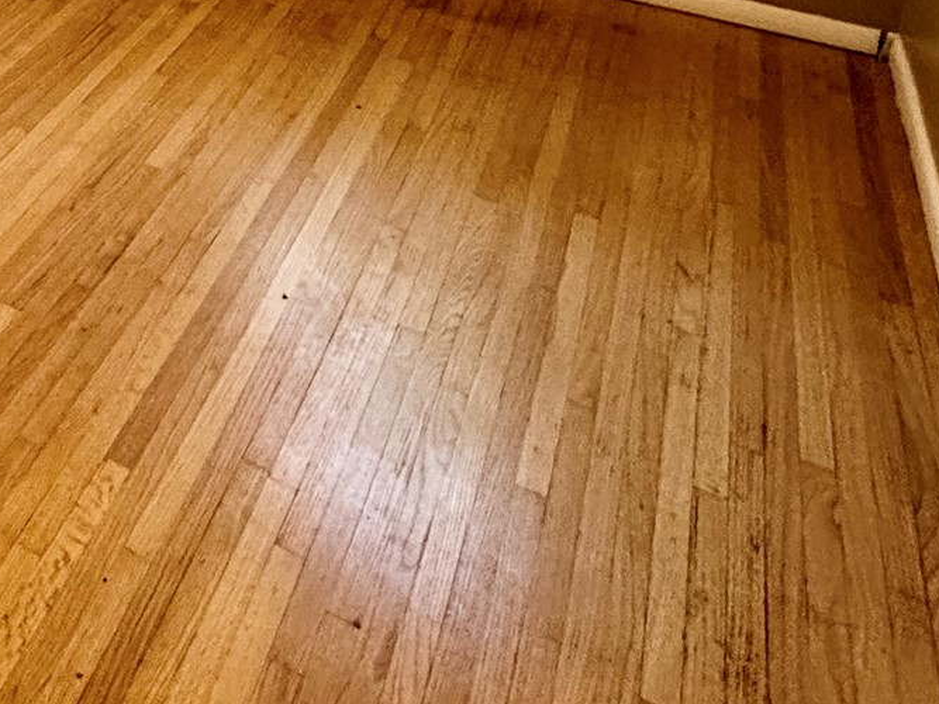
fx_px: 1166
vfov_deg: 25.9
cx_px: -90
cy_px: -320
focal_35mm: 43
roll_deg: +0.8
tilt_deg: -12.5
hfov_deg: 37.0
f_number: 2.2
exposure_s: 1/60
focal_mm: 2.22
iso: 320
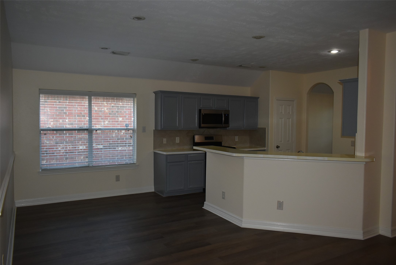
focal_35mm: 27
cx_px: 198
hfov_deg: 67.4
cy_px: 132
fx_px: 297
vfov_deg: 48.0
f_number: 3.5
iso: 800
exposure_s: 1/125
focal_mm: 18
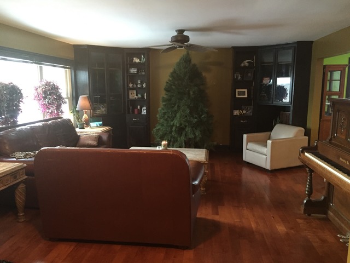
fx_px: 293
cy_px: 132
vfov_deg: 48.2
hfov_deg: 61.7
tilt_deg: -8.8
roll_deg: +0.0
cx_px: 175
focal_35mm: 29
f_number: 2.2
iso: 250
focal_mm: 4.15
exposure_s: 1/15
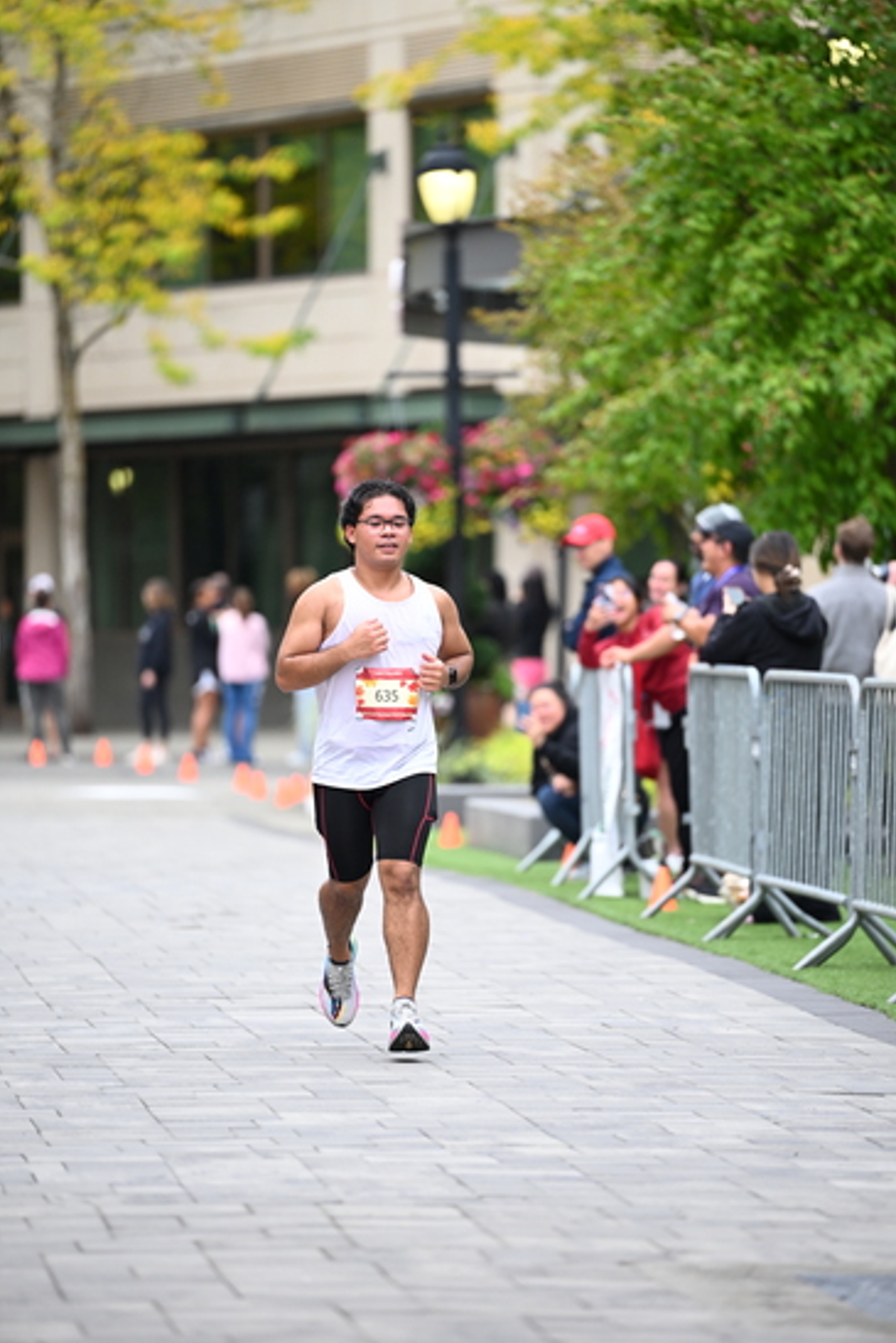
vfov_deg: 10.2
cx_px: 448
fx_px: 7499
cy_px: 670
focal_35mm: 201
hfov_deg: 6.8
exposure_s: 1/1600
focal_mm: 200
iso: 800
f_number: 2.8
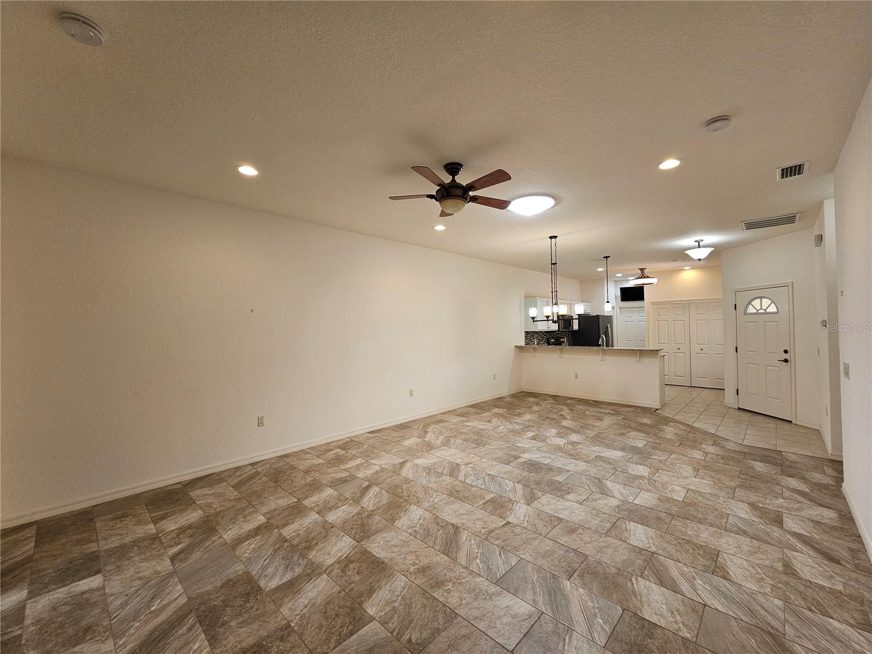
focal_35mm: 13
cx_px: 436
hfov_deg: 106.2
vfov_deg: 89.9
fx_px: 327
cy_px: 327
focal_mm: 2.2
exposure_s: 1/60
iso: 80
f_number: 2.2
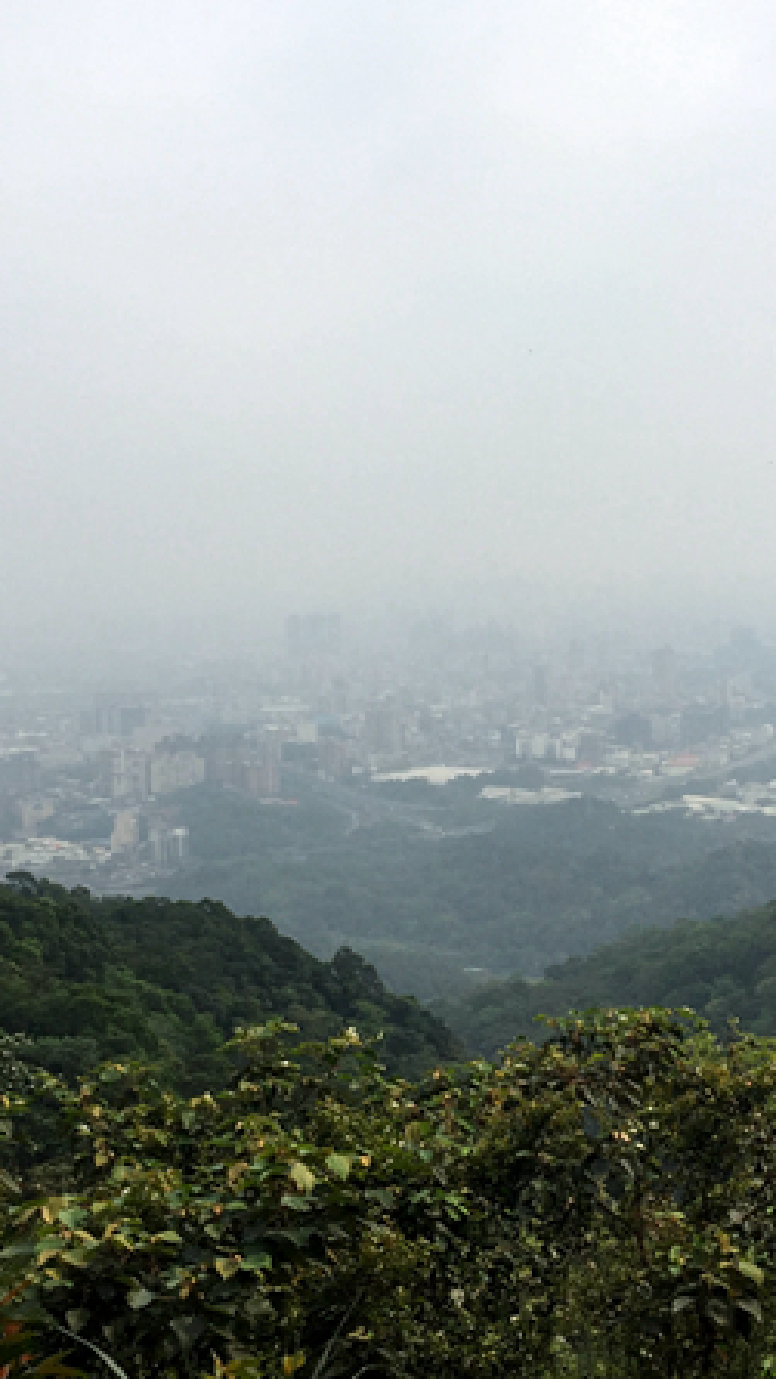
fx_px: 1865
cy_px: 631
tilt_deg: -3.8
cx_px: 414
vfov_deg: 40.5
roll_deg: +1.4
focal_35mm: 51
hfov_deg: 23.5
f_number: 2.2
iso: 32
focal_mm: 4.15
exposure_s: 1/2198
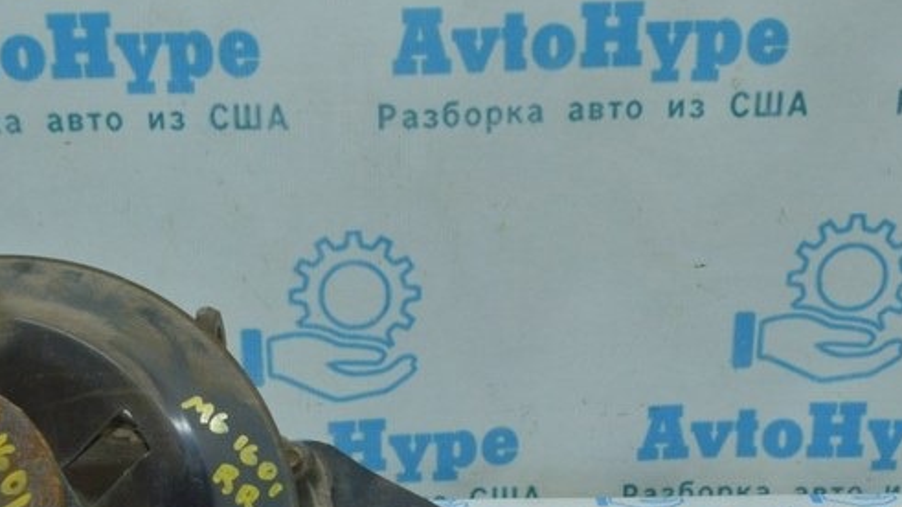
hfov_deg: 29.3
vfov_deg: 16.3
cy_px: 543
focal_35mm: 72
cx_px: 367
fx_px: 1722
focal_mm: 22
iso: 1400
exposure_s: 1/40
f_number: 16
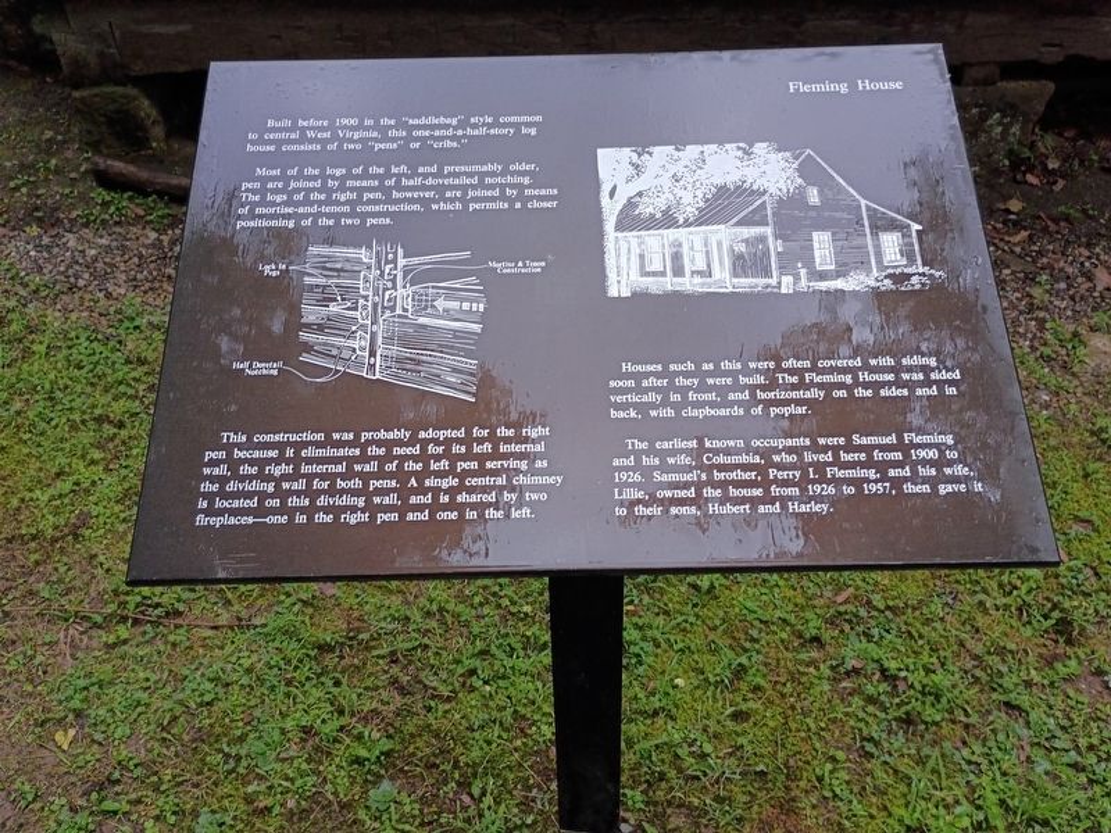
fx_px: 931
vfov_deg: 48.2
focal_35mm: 29
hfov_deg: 61.7
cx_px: 556
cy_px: 416
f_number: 1.8
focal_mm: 4.27
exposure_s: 1/60
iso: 354
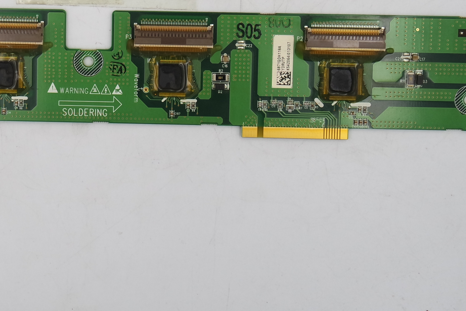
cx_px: 119
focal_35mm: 81
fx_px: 1048
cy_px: -16
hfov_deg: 24.8
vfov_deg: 16.4
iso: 160
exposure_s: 1/125
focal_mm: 14
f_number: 5.6
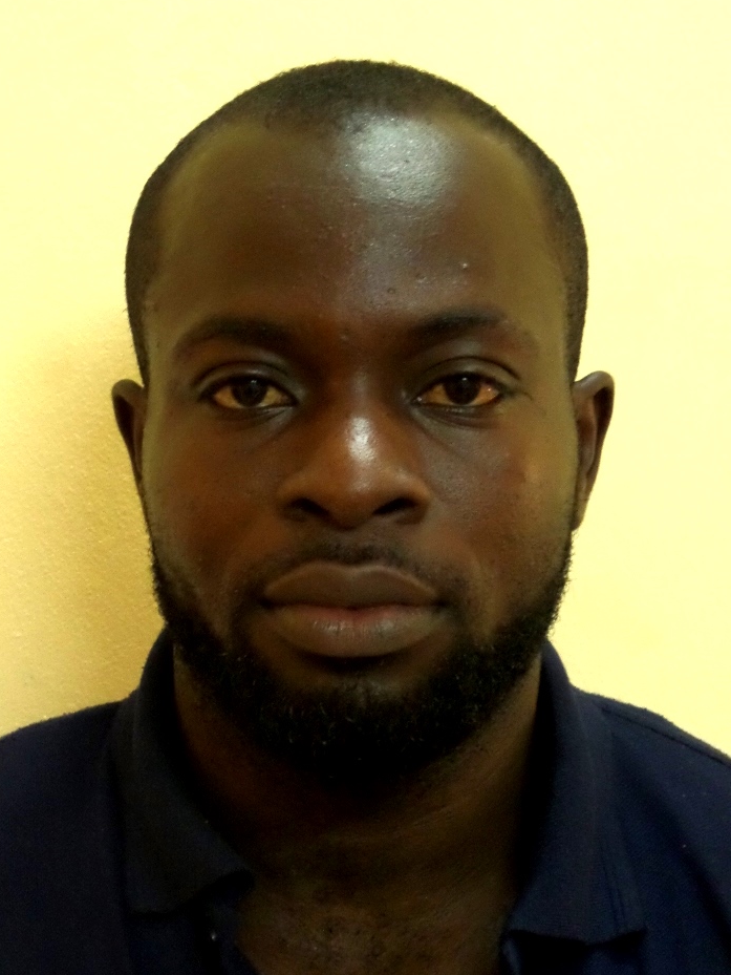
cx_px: 362
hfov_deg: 17.2
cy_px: 505
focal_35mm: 86
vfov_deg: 22.8
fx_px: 2421
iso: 800
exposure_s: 1/15
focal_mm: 13.9
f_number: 3.8
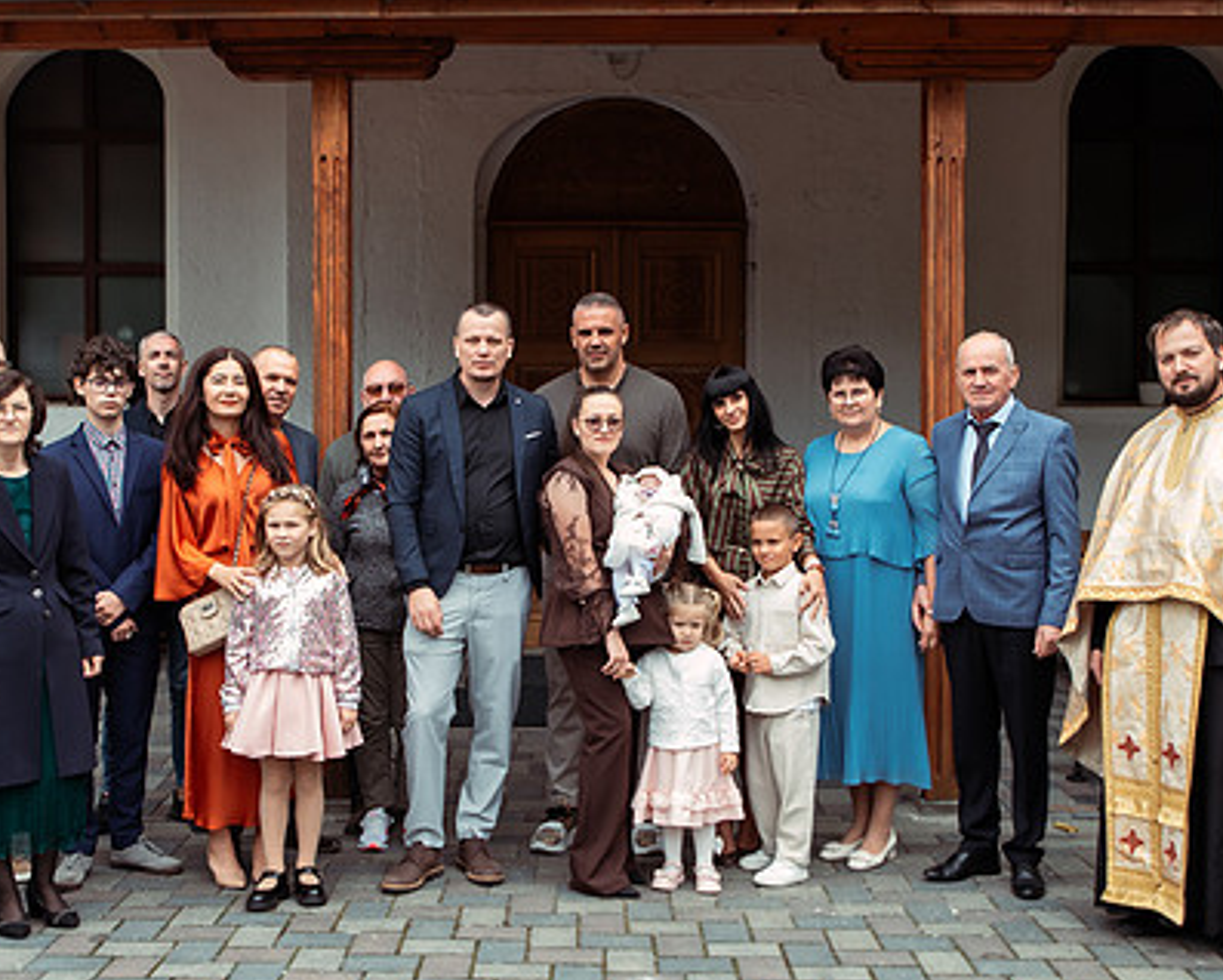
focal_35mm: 47
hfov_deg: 39.5
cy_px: 415
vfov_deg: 32.1
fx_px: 1702
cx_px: 561
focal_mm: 32
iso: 250
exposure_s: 1/250
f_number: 3.5
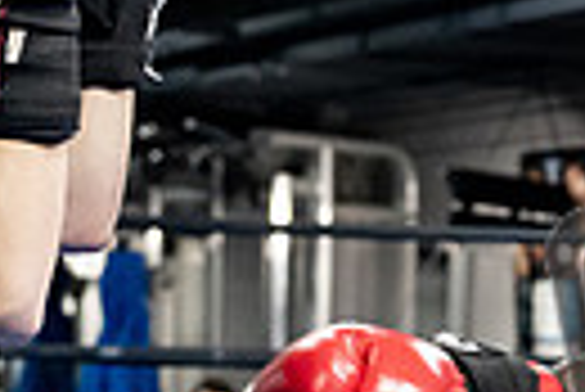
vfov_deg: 7.7
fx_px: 2896
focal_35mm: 178
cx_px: 558
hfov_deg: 11.4
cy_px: 286
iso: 8000
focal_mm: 40
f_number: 2.8
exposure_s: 1/1000
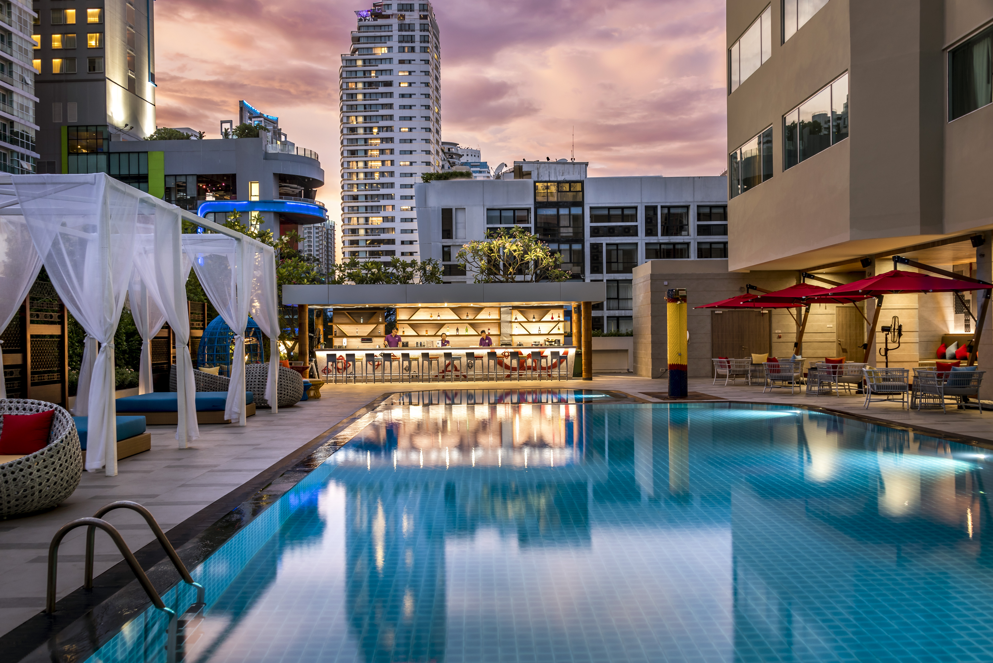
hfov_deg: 55.8
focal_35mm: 34
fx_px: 938
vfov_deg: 38.9
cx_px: 496
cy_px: 332
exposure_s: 1.3
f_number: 8
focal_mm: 34
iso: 200
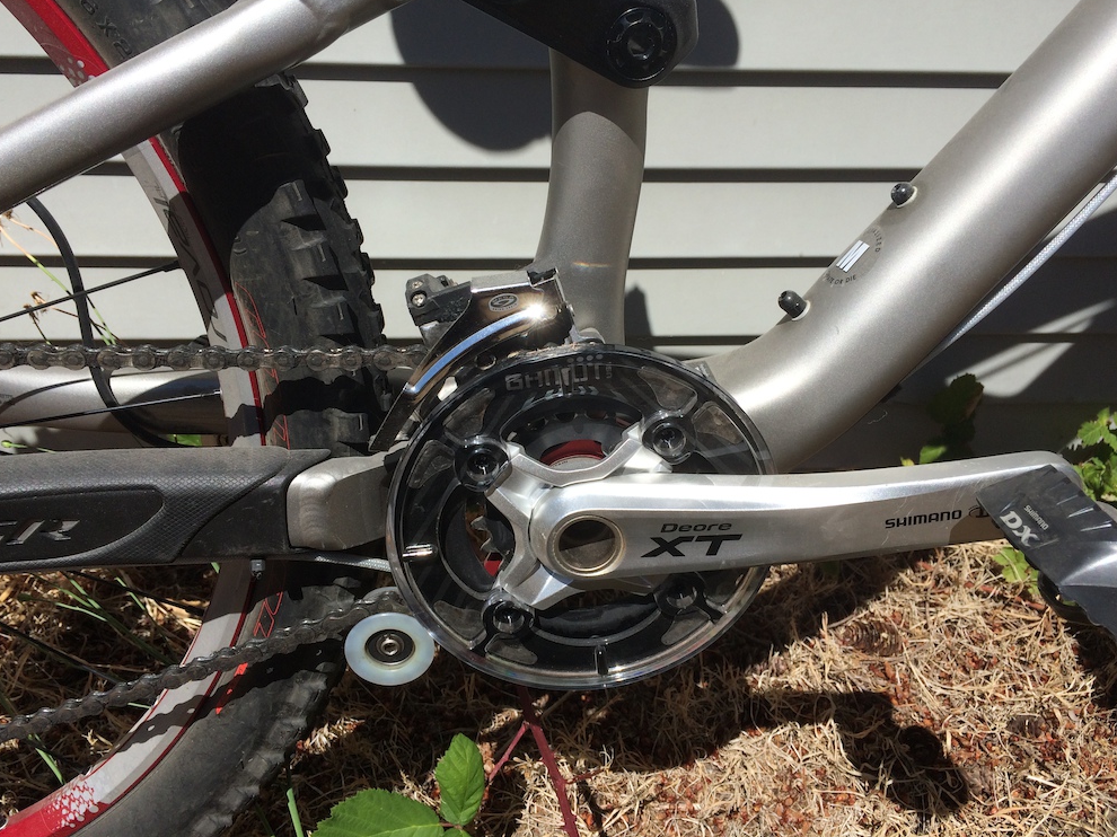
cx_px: 556
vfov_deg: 46.8
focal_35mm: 30
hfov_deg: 60.0
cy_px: 405
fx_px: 968
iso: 32
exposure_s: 1/2564
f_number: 2.2
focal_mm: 4.15
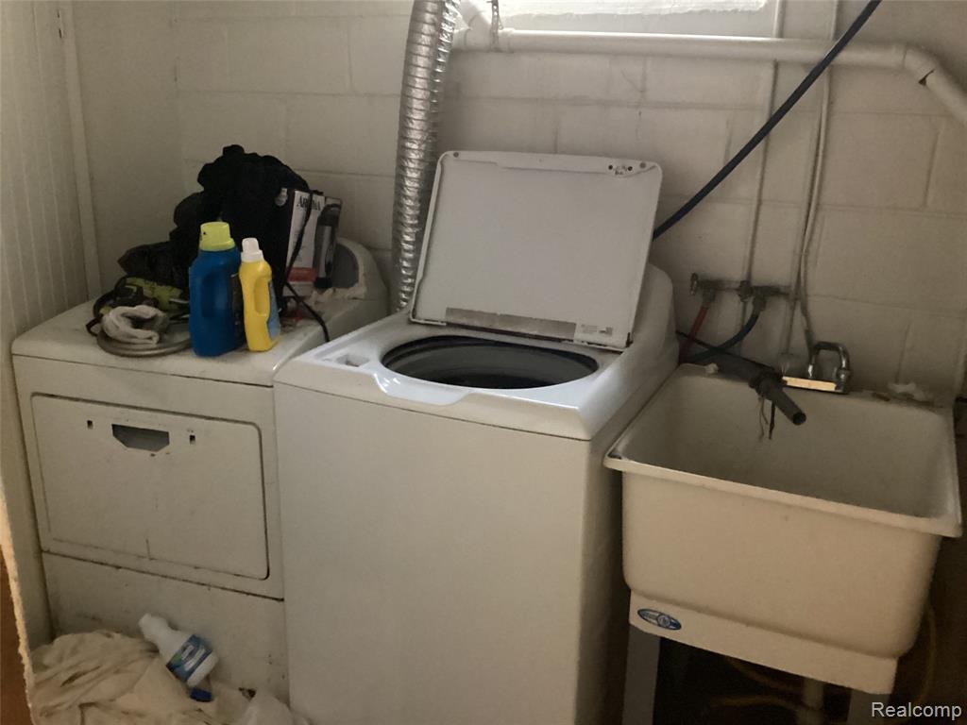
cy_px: 362
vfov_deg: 45.4
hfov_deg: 58.4
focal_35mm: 31
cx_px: 484
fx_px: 866
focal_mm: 3.3
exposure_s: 1/17
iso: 640
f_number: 2.4
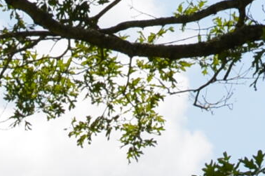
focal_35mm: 226
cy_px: 648
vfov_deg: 5.4
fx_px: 1661
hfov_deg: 8.7
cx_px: -213
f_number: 8
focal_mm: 19
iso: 100
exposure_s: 1/250
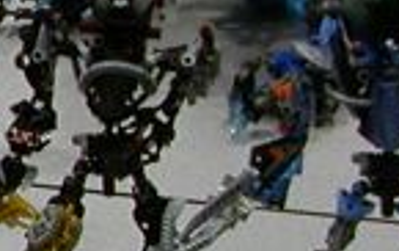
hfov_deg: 8.6
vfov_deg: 6.1
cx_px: -663
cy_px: 97
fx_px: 2352
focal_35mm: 216
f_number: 2.7
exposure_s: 1/25.3
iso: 100
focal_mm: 5.6
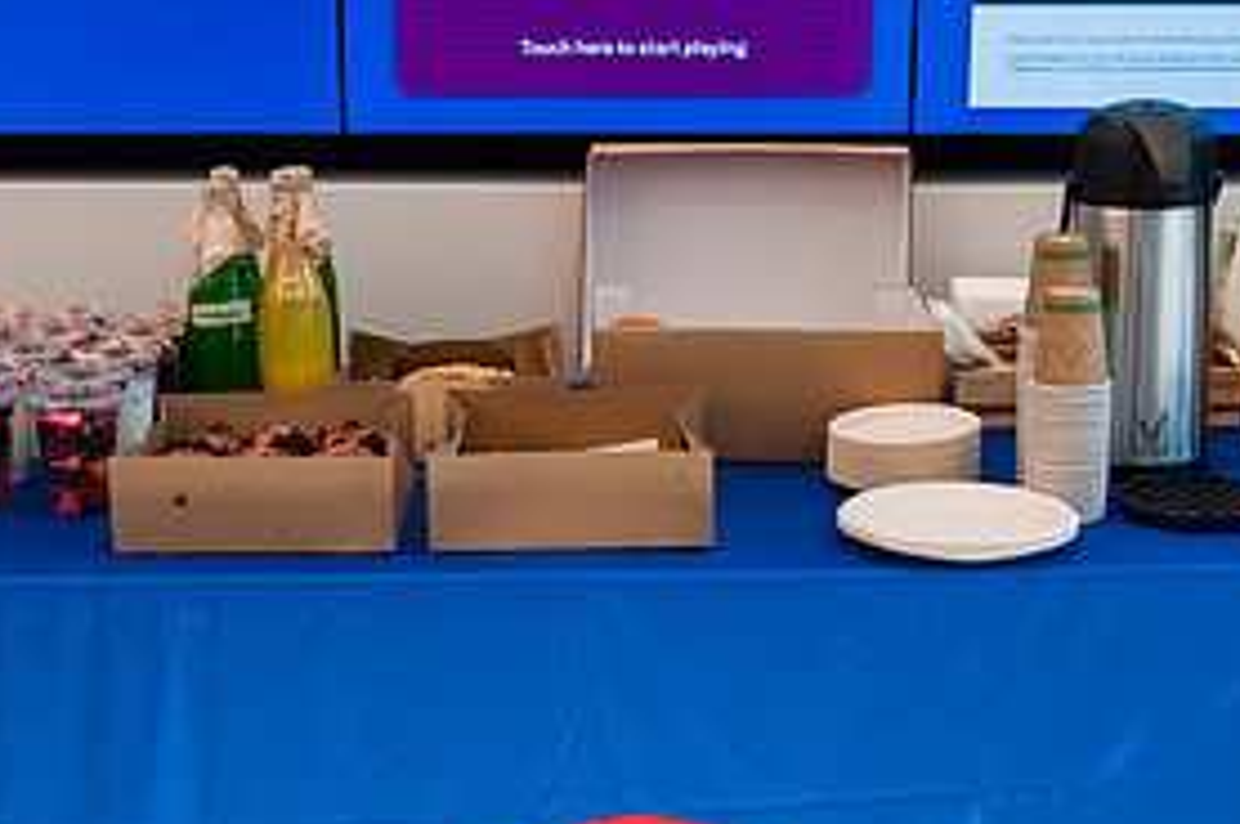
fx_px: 2271
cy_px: 479
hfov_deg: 30.5
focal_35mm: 66
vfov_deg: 20.5
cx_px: 550
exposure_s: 1/160
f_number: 3.2
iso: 200
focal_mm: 30.5
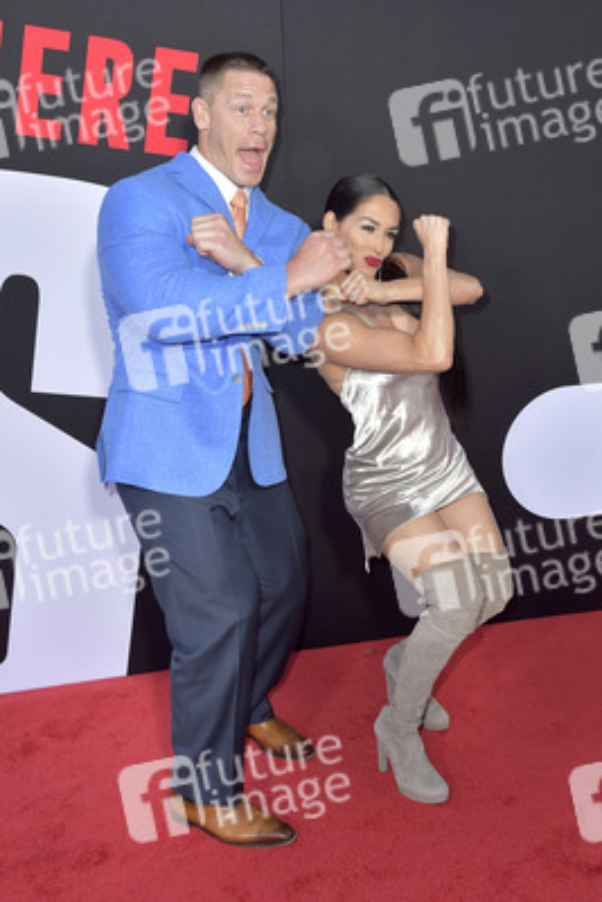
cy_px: 451
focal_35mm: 36
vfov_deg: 53.1
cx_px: 301
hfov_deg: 36.9
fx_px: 902
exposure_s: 1/250
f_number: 6.3
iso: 320
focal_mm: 36
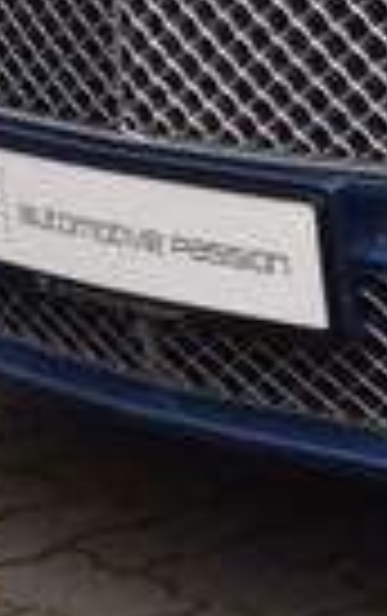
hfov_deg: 7.0
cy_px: -76
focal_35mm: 171
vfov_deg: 12.0
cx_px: 1084
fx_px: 2877
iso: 280
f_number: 10
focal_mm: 24
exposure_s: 1/60
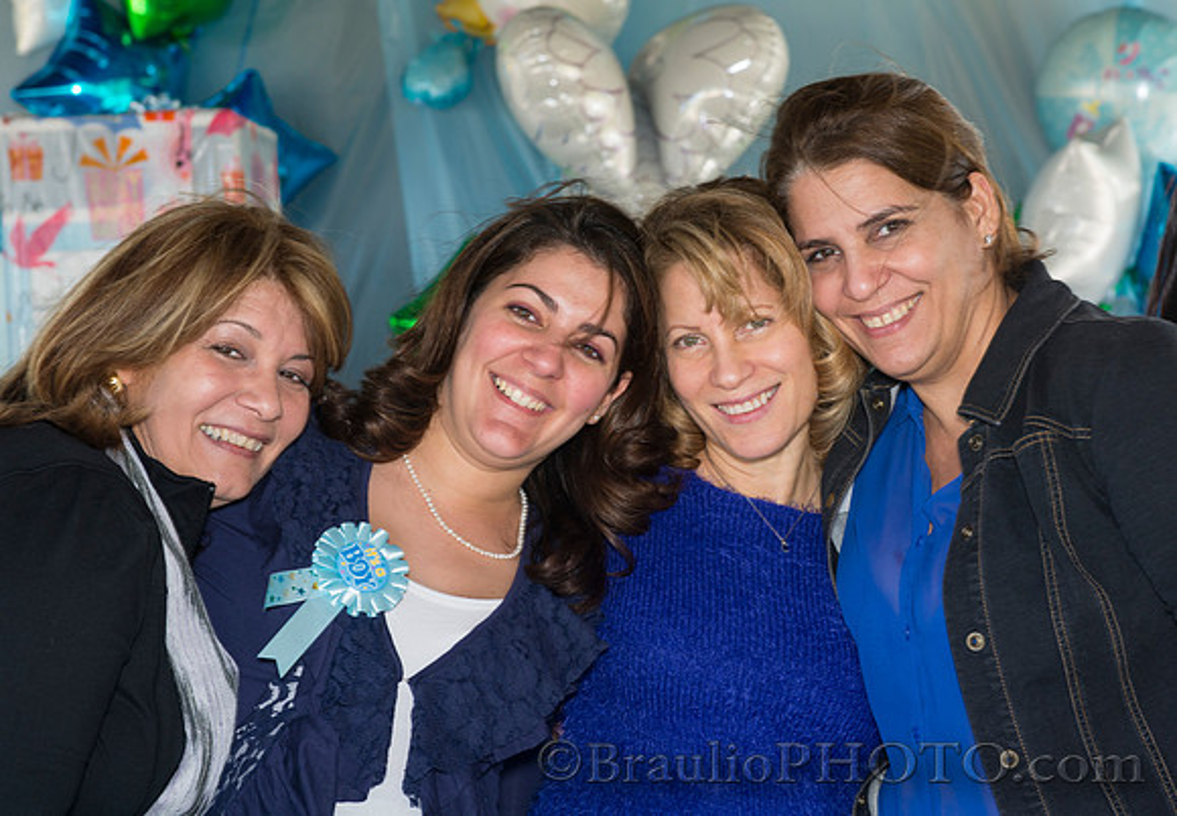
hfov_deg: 24.8
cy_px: 358
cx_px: 686
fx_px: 2670
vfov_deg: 17.4
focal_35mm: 81
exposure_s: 1/60
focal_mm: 70
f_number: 6.3
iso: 250
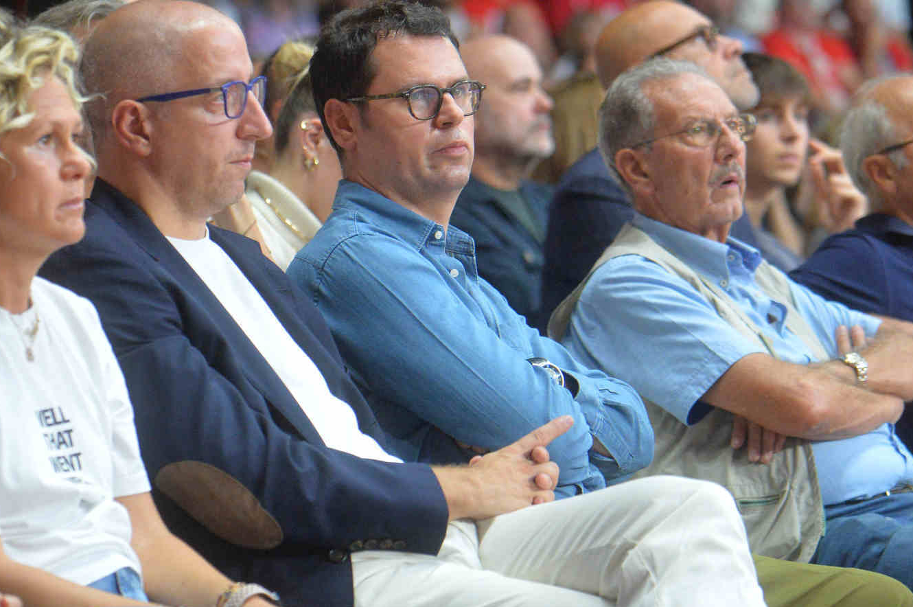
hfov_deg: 10.1
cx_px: 424
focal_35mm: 203
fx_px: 5143
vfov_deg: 6.8
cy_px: 292
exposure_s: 1/200
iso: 6400
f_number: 4
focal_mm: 135
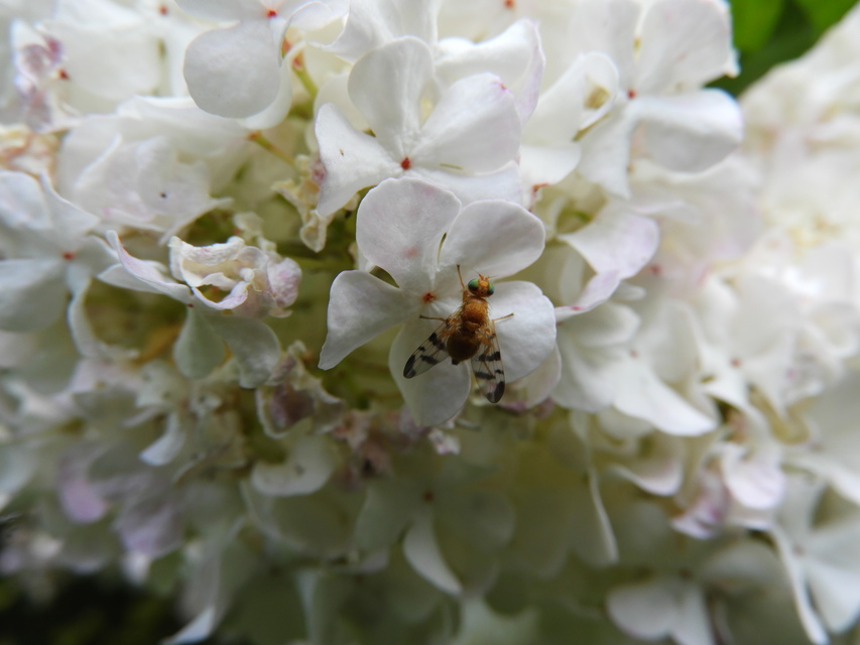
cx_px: 430
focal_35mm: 30
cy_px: 322
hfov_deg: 60.0
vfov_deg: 46.8
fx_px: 745
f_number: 3.5
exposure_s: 1/200
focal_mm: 5.4
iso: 100
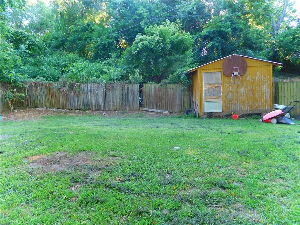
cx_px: 150
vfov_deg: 58.9
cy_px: 112
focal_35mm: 23
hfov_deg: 73.9
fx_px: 199
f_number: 3
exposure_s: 1/60
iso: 125
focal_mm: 4
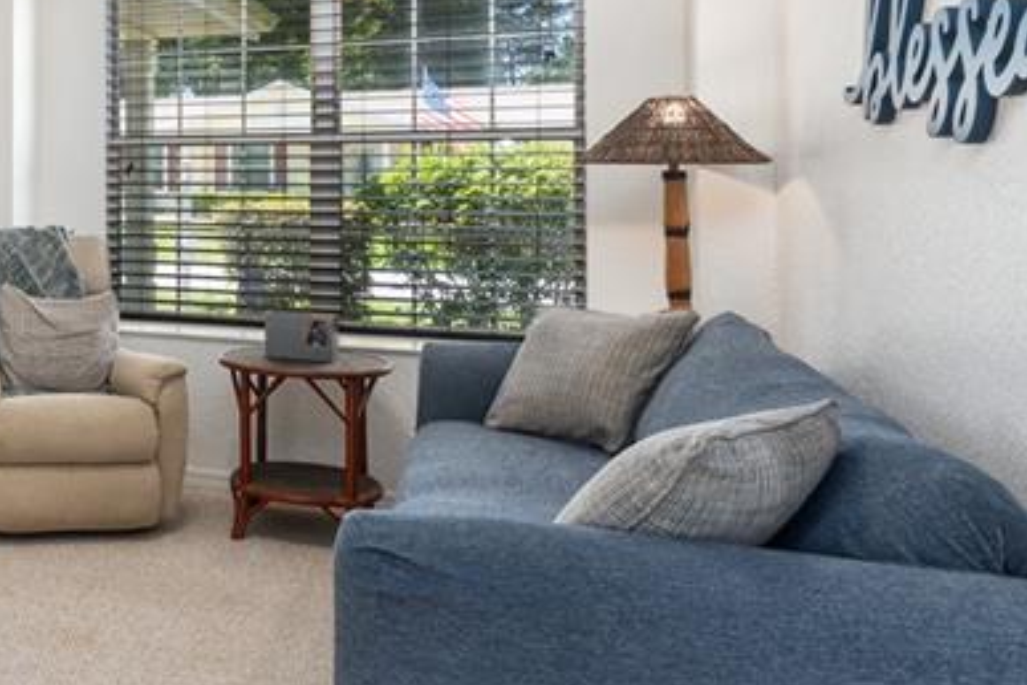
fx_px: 1055
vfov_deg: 35.0
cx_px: -72
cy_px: 154
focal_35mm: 37
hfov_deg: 42.3
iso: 320
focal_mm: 14
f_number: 7.1
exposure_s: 1/2
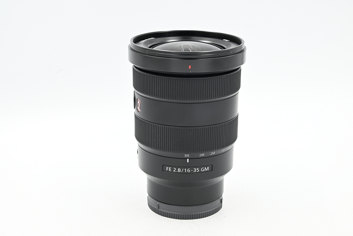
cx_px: 176
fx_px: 637
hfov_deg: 31.0
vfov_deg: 20.9
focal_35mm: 65
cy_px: 118
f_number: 14
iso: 100
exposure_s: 1/10
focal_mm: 65
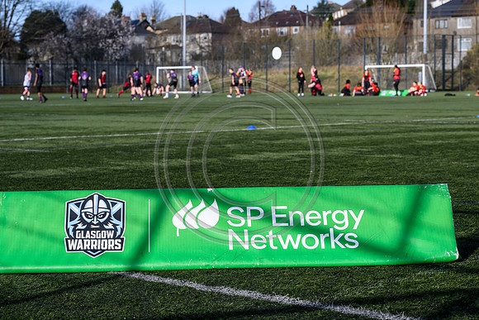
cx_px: 240
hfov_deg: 23.9
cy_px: 160
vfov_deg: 16.1
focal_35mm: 85
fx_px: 1131
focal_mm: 85
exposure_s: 1/640
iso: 400
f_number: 9
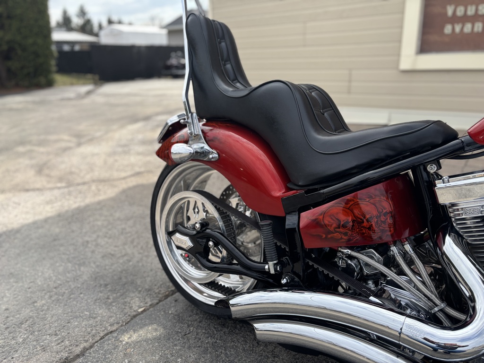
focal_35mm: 26
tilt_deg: -19.2
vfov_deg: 53.1
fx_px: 364
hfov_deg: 67.3
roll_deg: +2.0
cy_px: 182
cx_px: 242
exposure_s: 1/1437
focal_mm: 5.96
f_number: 1.6
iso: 50
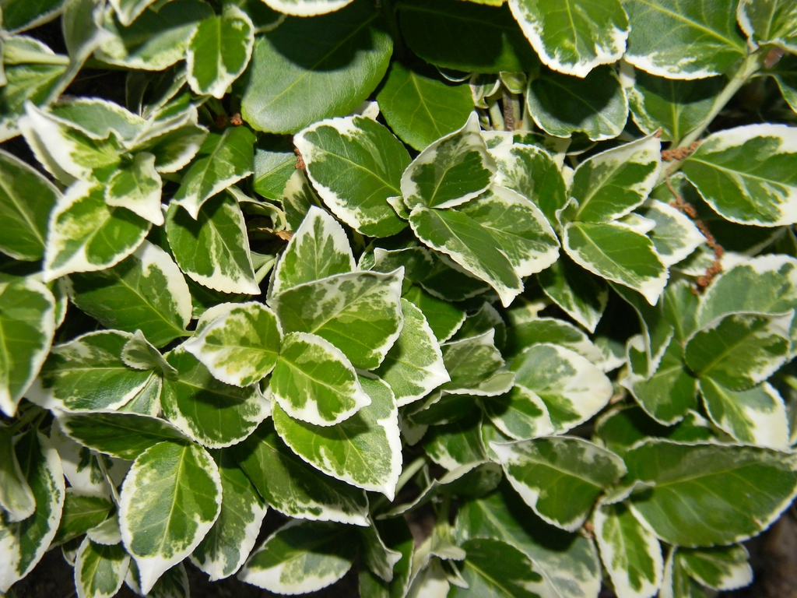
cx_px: 398
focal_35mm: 41
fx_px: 944
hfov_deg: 45.8
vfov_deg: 35.1
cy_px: 299
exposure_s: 1/30
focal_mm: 7.3
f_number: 7.6
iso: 200
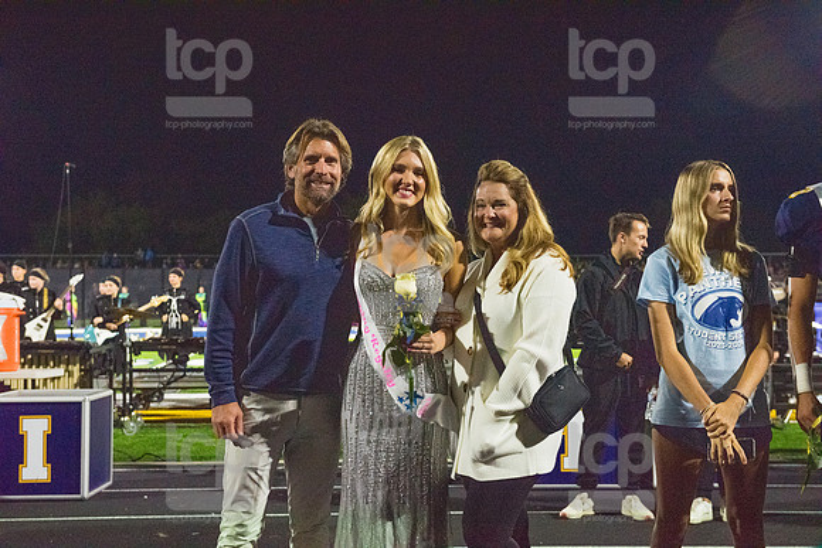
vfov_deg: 24.6
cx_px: 411
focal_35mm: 55
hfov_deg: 36.2
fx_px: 1256
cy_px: 274
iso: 8000
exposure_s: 1/500
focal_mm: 55
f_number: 5
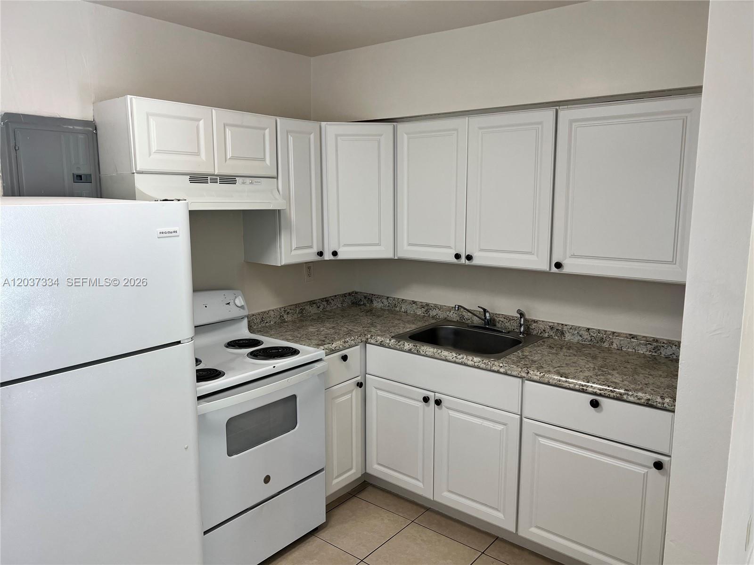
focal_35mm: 26
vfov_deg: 53.1
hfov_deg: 67.3
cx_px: 377
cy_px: 282
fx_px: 566
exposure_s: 1/120
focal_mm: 5.7
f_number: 1.5
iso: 50
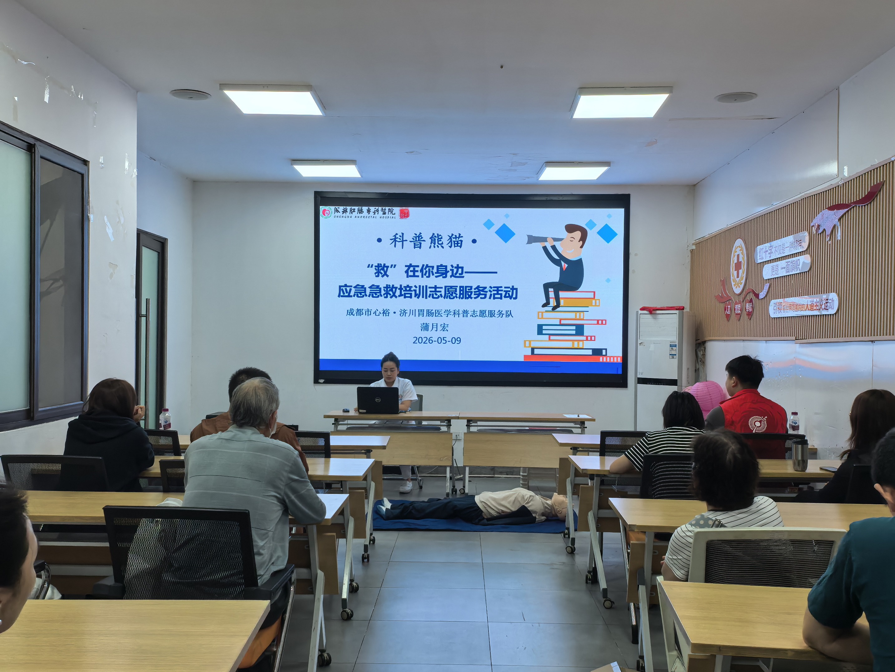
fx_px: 879
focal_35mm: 34
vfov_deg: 41.8
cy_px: 336
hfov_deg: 54.0
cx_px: 448
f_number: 4
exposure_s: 1/120
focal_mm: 6.98
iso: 160
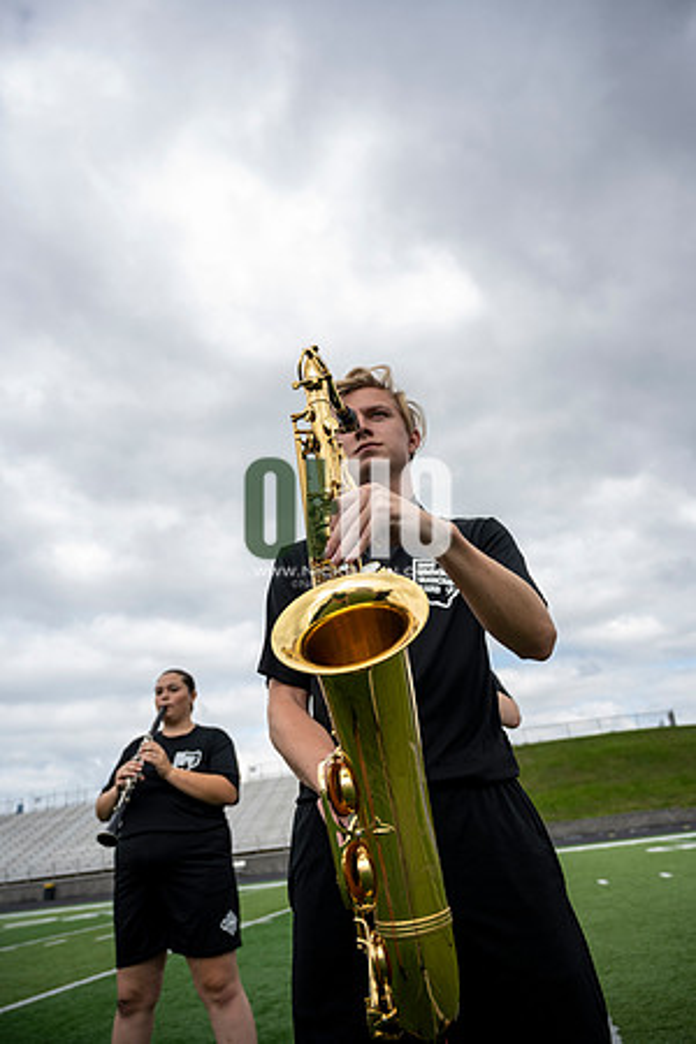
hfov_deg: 53.1
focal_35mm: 24
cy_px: 522
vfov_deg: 73.7
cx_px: 348
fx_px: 696
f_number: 4
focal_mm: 24
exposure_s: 1/800
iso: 250
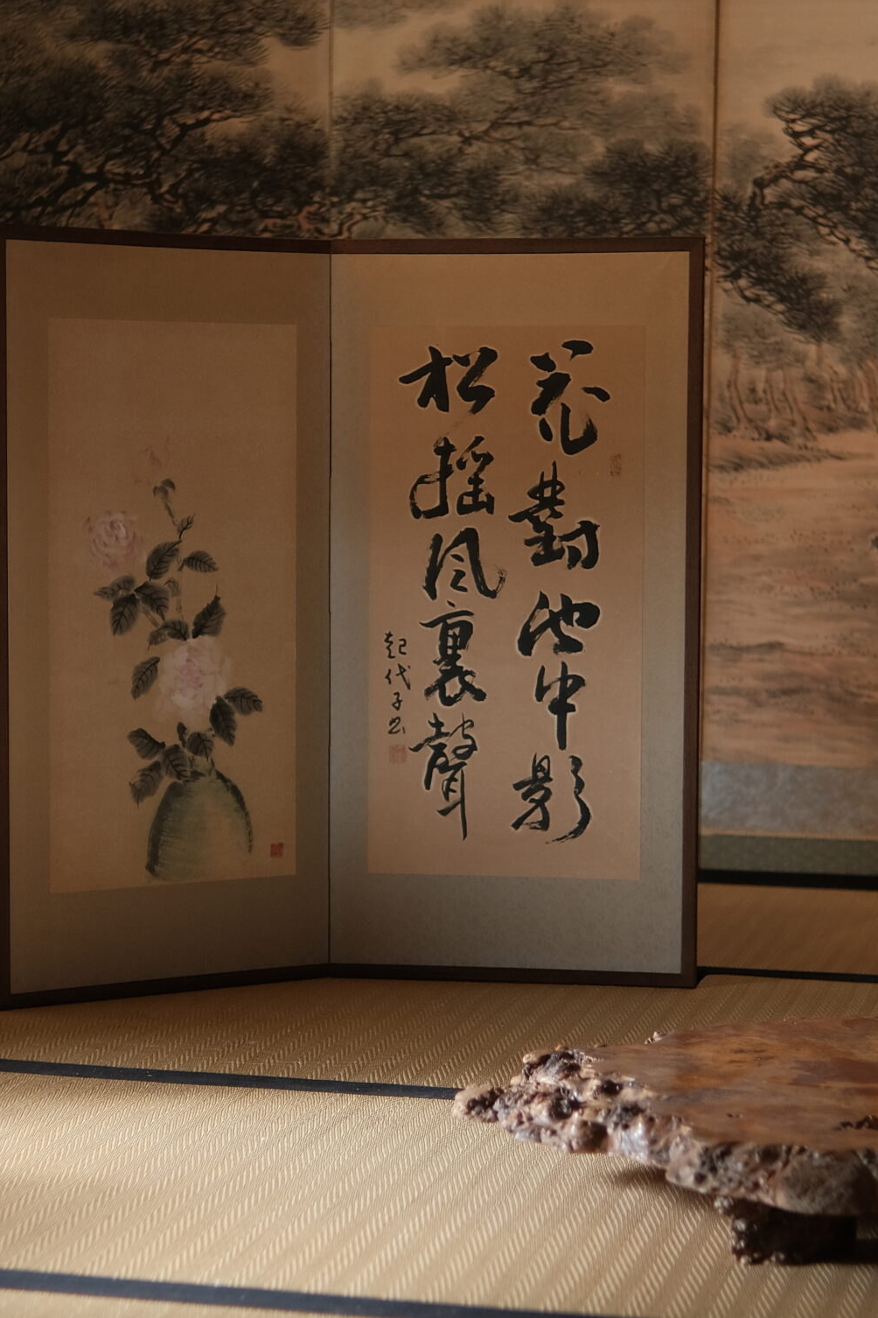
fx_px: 3109
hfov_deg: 16.1
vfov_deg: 23.9
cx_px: 402
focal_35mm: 85
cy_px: 655
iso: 250
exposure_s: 1/250
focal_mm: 33
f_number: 1.4
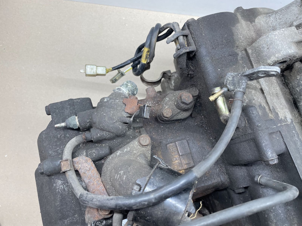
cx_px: 151
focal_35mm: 26
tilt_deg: -84.8
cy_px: 113
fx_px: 227
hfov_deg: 67.3
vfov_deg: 53.1
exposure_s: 1/100
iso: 100
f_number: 1.6
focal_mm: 4.2
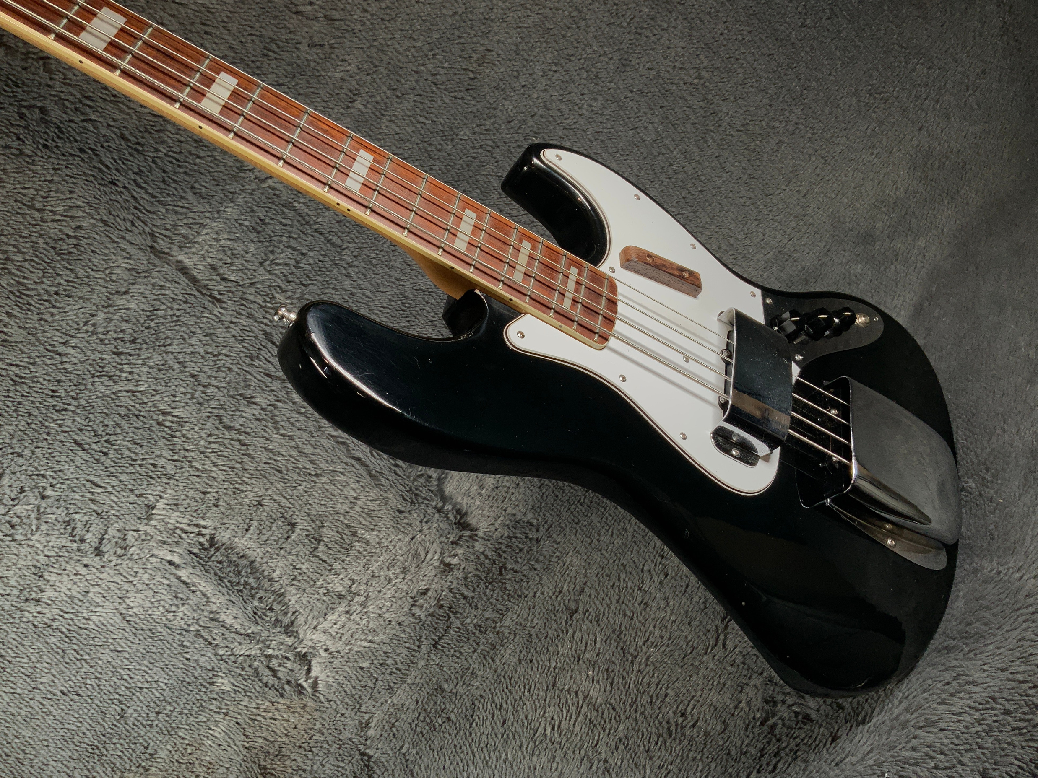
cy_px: 391
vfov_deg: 46.8
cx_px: 531
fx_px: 900
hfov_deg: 60.0
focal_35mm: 30
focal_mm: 3
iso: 20
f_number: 1.8
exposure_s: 1/156
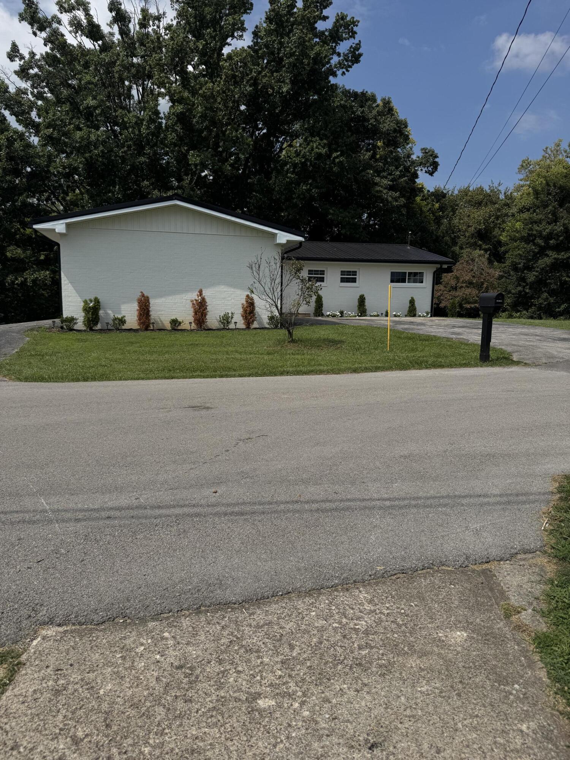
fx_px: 527
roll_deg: -0.7
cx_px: 285
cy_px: 380
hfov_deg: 56.8
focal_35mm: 24
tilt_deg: -8.6
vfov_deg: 71.6
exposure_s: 1/10417
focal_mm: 6.76
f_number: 1.78
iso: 80
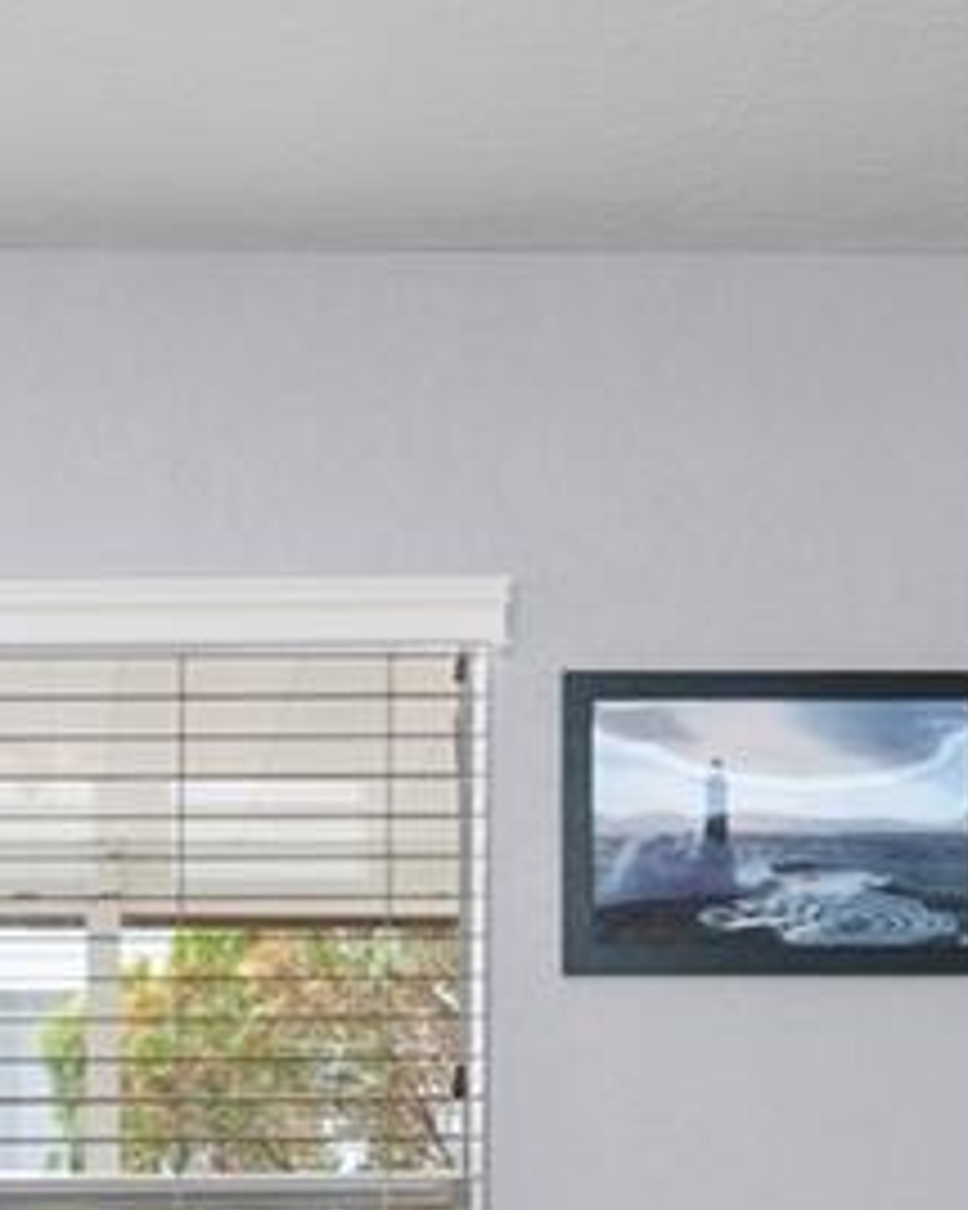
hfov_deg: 16.0
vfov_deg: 19.5
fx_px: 3404
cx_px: 99
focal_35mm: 95
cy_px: 1277
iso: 400
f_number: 8
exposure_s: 1/1.67
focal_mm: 17
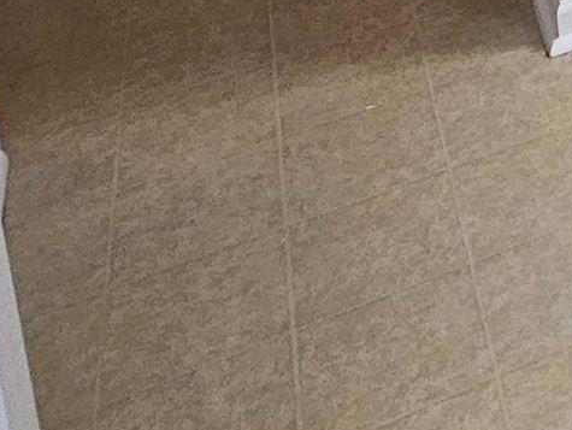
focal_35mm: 84
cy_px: -650
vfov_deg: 12.8
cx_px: 1089
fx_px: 1389
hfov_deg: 17.7
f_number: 2.2
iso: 64
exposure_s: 1/60.2
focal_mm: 2.2
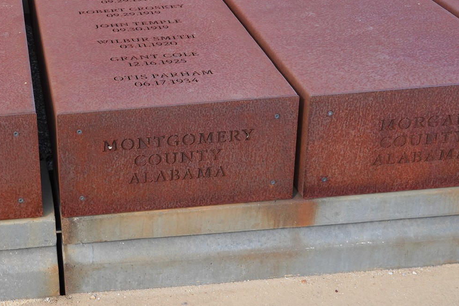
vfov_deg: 20.9
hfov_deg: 30.3
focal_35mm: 63
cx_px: 31
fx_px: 803
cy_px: 2
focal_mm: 31
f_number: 10
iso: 800
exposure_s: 1/100
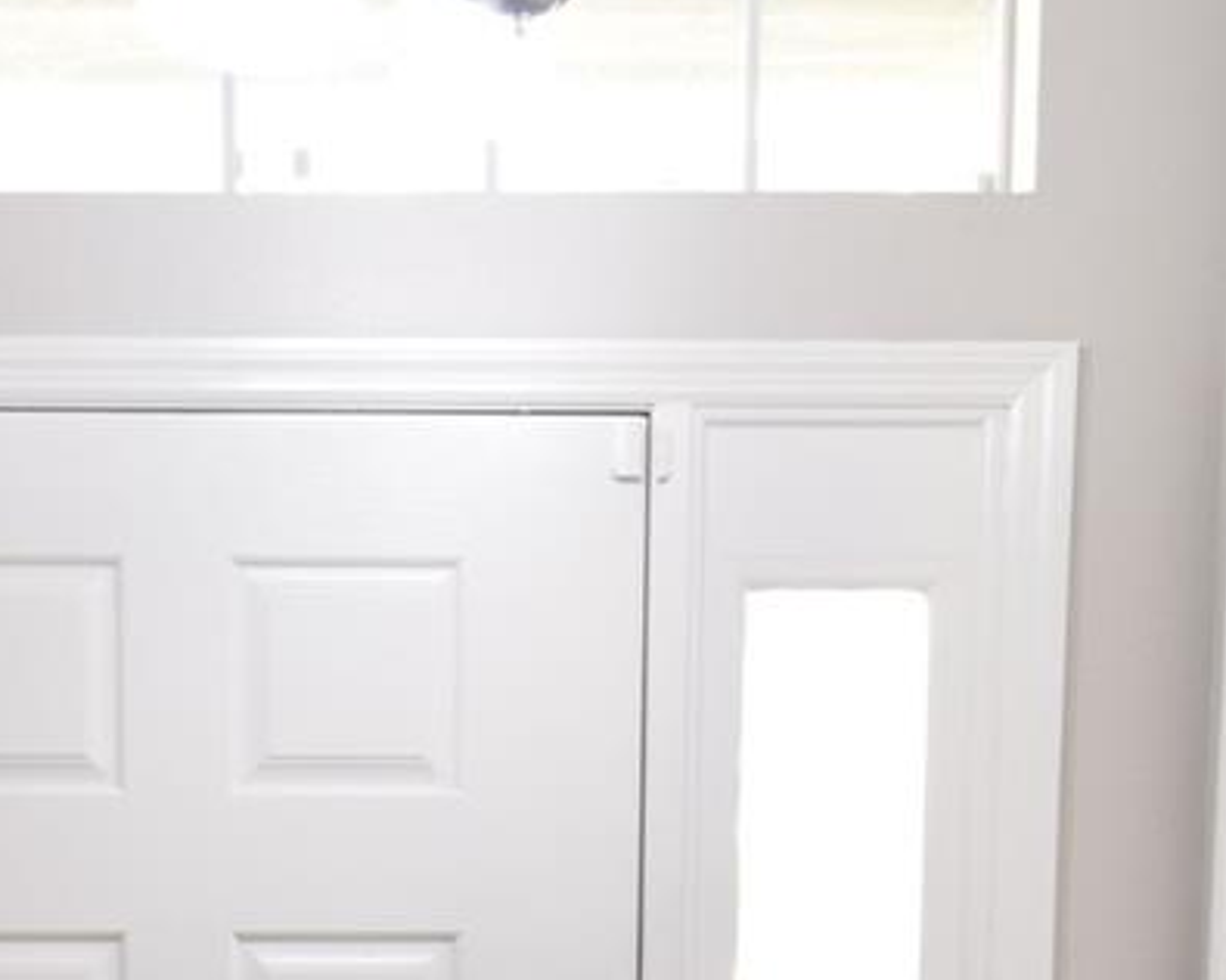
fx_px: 2068
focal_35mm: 57
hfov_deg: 32.7
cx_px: 382
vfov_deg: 24.9
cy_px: 1073
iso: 720
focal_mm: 10
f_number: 4
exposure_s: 1/60
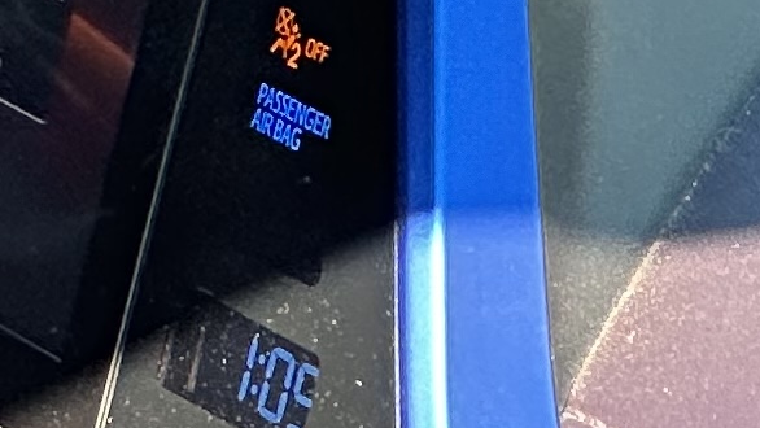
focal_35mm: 577
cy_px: 577
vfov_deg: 2.1
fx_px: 11631
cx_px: -1598
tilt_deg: -18.9
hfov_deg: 3.6
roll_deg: -2.4
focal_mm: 9
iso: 64
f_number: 2.8
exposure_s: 1/99
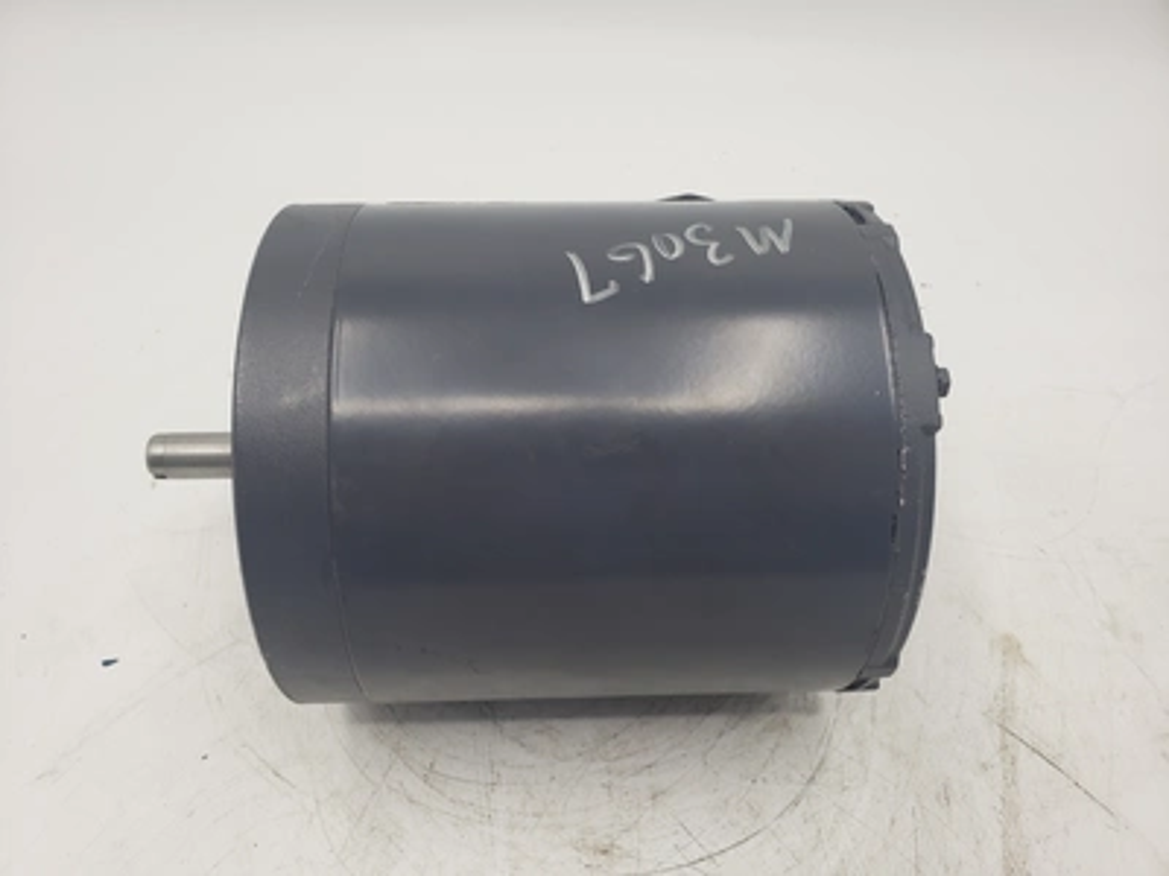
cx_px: 584
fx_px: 878
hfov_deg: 67.3
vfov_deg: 53.1
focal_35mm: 26
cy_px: 438
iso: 80
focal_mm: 4.3
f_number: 2.4
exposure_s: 1/120
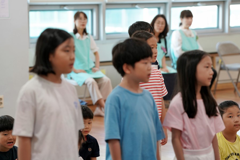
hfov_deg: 15.2
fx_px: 900
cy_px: 80
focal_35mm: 135
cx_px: 120
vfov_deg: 10.2
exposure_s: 1/160
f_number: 4
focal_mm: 135
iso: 1250
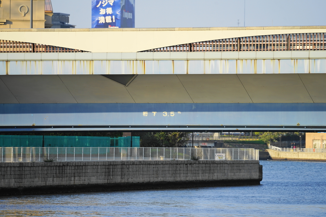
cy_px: 108
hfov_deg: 6.9
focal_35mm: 300
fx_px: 2716
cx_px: 163
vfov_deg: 4.6
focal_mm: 300
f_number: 6.3
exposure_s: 1/320
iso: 100
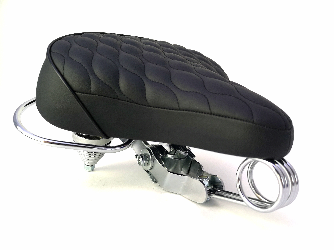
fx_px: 261
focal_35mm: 27
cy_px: 125
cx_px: 167
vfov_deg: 51.4
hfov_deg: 65.3
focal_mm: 5.58
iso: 64
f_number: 1.8
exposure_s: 1/120
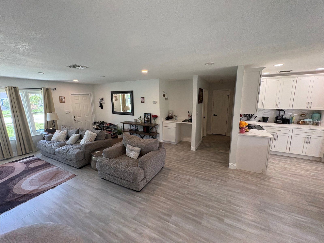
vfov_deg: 85.7
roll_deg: +1.0
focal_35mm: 14
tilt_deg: -10.3
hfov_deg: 102.1
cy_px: 122
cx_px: 162
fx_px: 131
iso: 250
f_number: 2.2
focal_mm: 2.22
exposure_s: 1/120
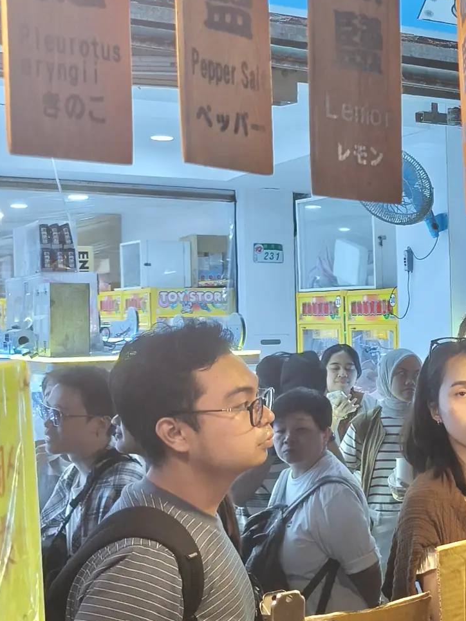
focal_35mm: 61
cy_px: 353
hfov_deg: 21.8
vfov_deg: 31.6
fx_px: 1095
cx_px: 599
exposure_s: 1/60
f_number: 1.65
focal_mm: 6.18
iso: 800
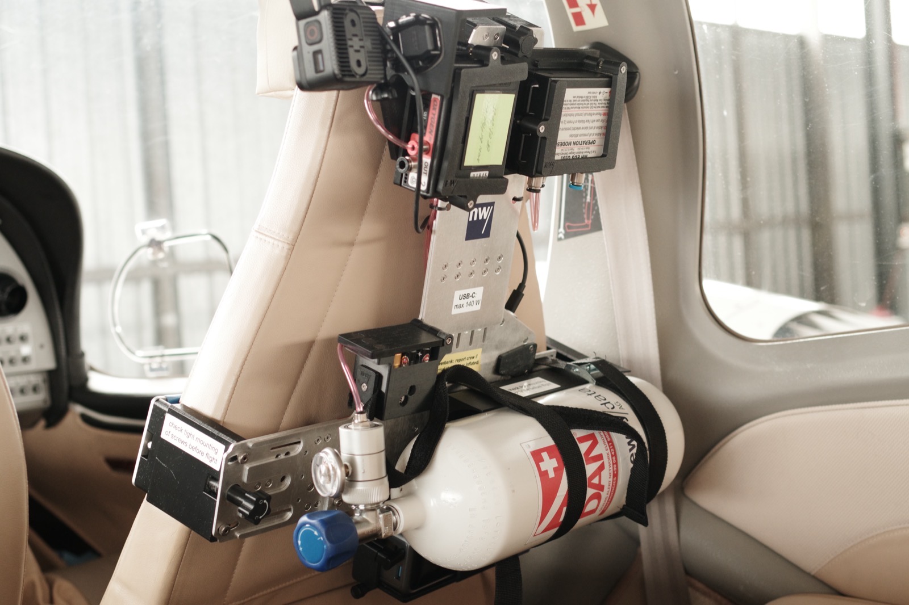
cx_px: 454
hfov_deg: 36.9
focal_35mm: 54
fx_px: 1363
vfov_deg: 25.0
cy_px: 302
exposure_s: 1/30
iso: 1600
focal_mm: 35
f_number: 3.5
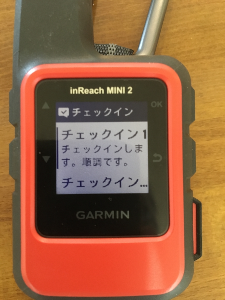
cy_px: 150
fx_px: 251
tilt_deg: -79.7
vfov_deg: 61.7
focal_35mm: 29
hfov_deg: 48.2
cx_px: 112
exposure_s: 1/15
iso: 400
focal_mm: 4.15
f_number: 2.2
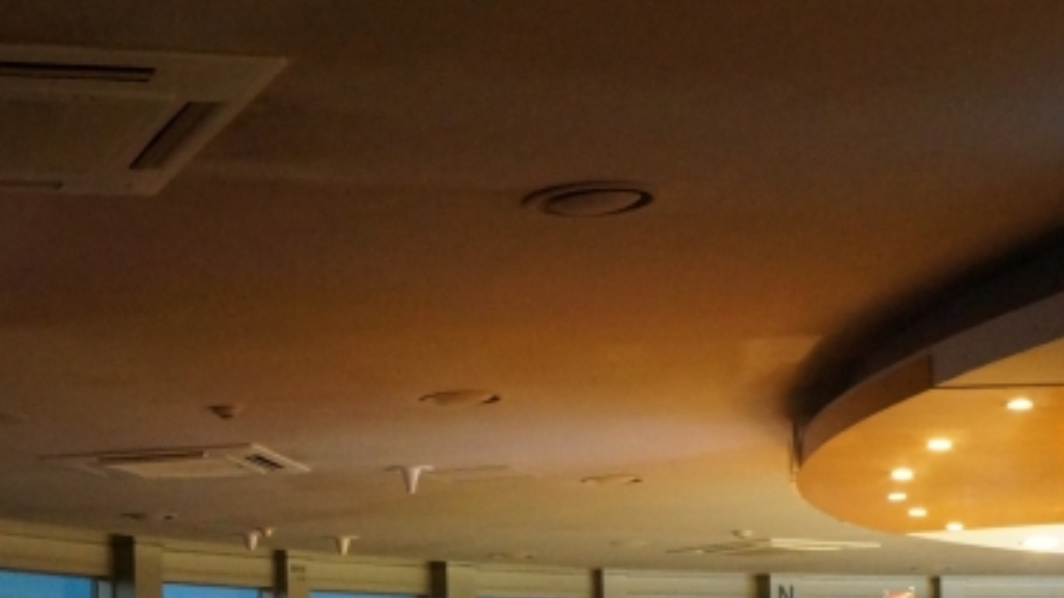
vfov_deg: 15.4
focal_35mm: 75
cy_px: 739
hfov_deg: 26.9
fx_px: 2116
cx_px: 37
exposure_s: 1/15
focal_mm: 18
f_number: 5.6
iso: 3200
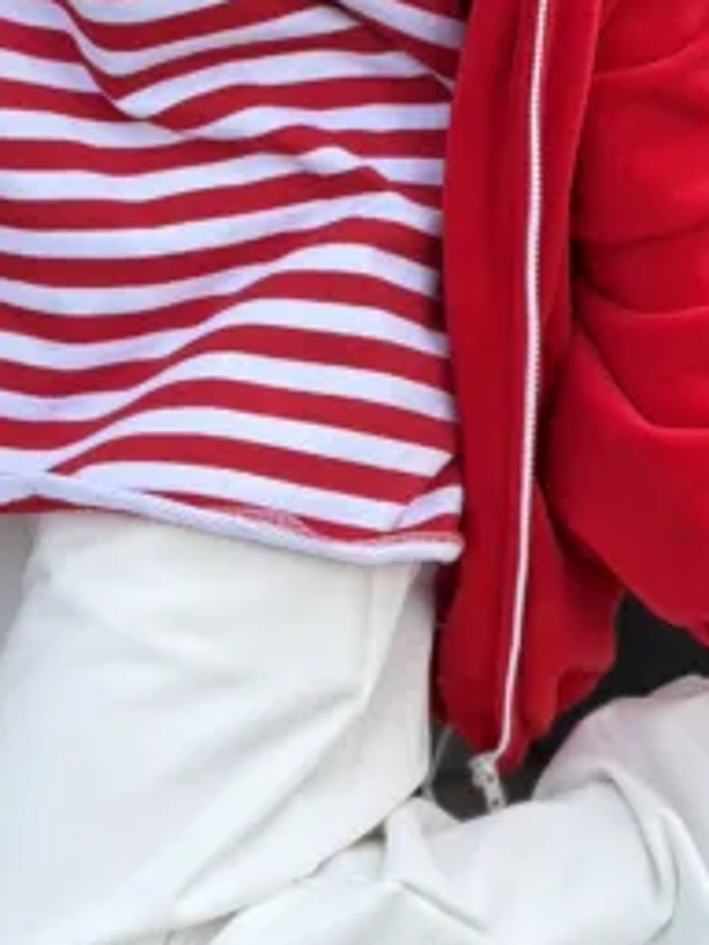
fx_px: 3414
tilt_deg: -21.8
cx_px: 236
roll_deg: -3.1
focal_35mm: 125
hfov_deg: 11.8
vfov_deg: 15.8
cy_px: 504
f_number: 1.78
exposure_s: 1/1330
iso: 64
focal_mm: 6.76
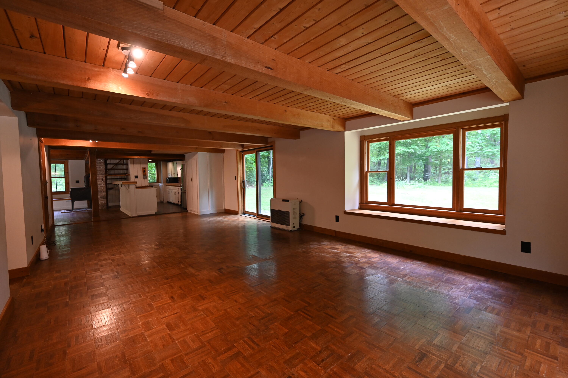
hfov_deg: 96.8
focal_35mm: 16
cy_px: 189
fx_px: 252
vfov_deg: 73.7
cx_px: 284
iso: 1250
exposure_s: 1/125
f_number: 4
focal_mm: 16
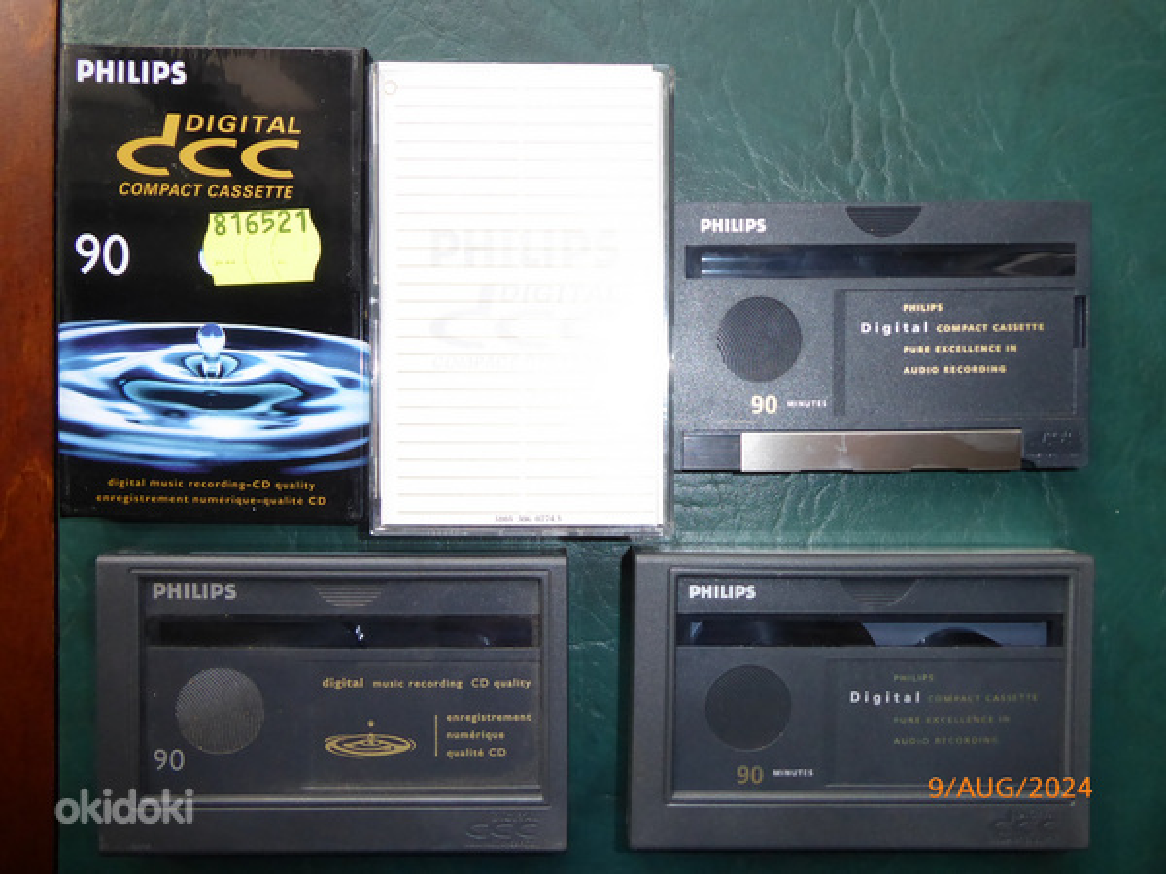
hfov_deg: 69.4
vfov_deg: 54.9
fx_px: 842
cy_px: 437
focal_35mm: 25
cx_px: 583
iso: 320
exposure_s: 1/125
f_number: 3.3
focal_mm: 4.3
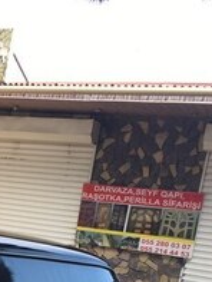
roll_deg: -8.9
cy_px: 354
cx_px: -23
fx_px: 595
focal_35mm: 73
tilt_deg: -13.2
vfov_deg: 23.9
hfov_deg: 19.3
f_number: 2.2
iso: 25
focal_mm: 4.15
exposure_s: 1/227
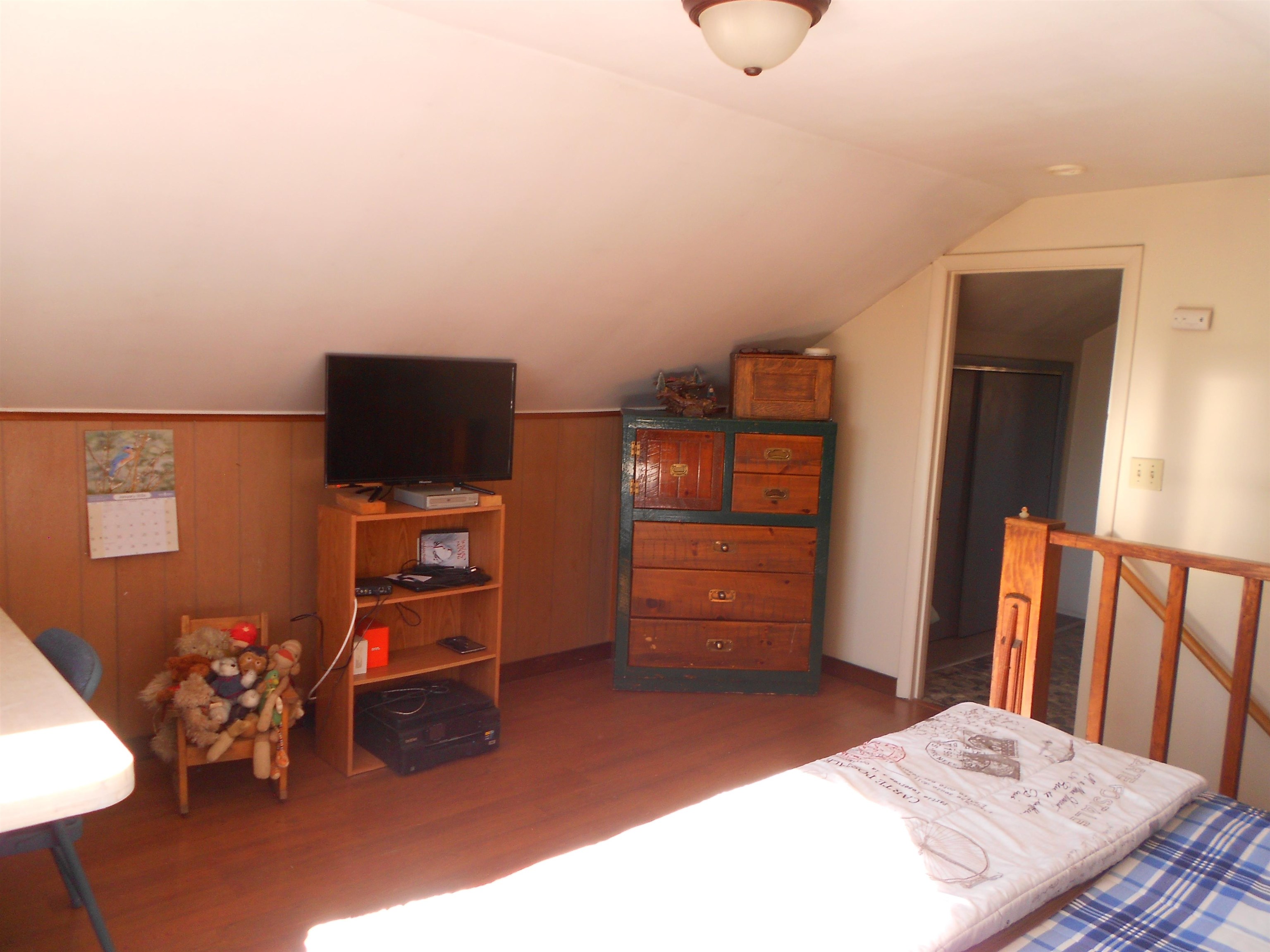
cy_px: 476
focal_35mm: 26
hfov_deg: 67.3
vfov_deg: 53.1
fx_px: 954
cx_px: 635
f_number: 3.2
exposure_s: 1/50
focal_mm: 4.6
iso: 80
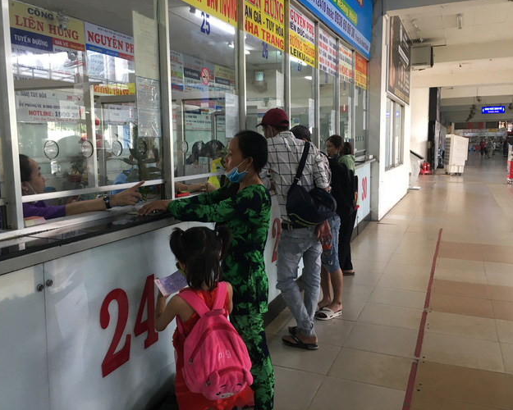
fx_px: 471
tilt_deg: -6.8
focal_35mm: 31
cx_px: 244
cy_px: 201
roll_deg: +1.4
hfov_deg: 57.2
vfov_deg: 47.1
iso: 80
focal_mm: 4.15
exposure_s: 1/33
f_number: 2.2
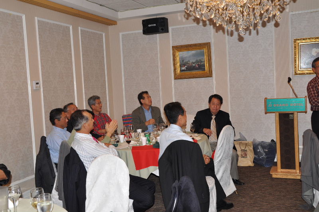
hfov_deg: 46.4
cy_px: 106
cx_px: 160
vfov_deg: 31.8
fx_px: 372
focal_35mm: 42
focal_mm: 28
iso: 640
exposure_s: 1/80
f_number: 8
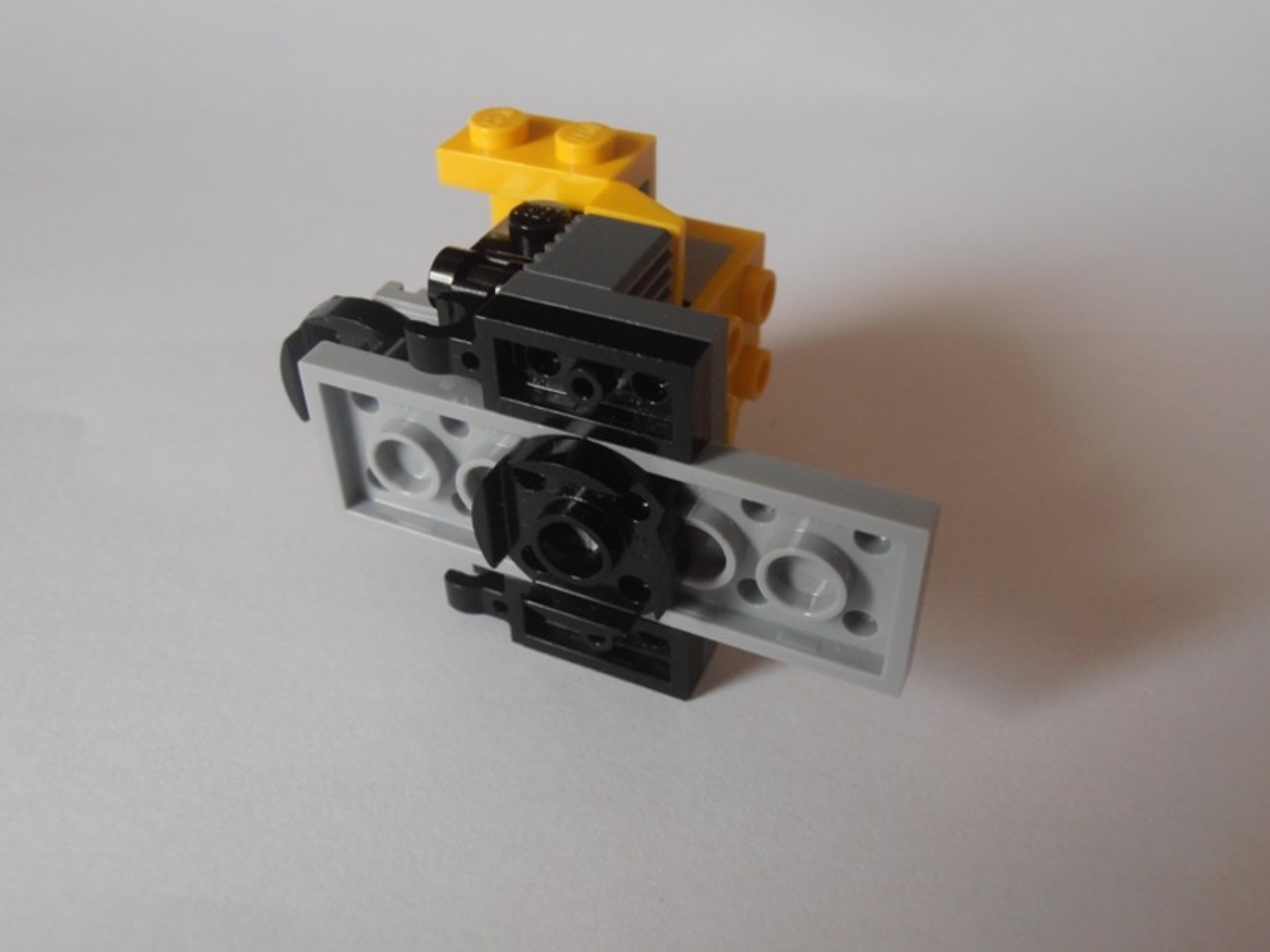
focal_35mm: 37
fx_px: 1357
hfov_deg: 50.1
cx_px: 635
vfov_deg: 38.7
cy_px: 476
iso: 125
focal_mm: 6.61
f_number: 3.9
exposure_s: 1/30
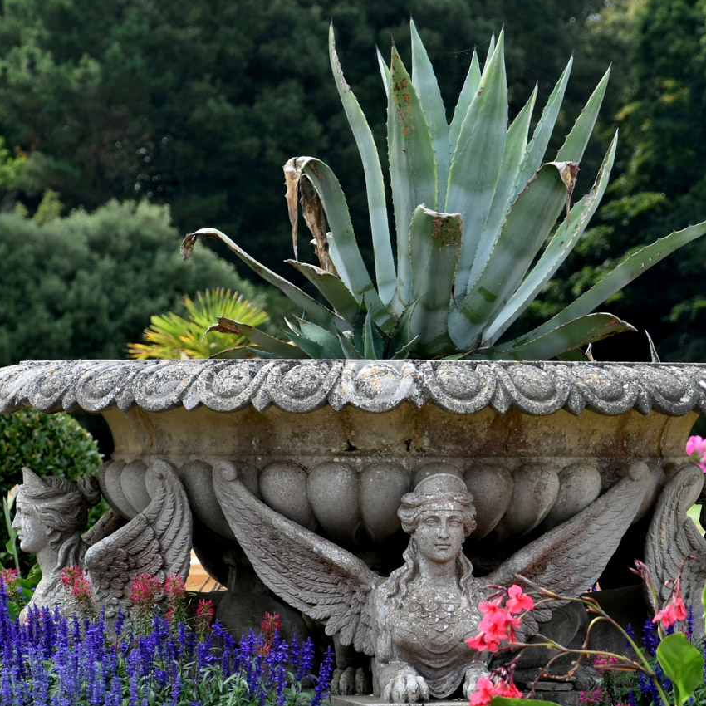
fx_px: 6918
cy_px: 383
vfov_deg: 5.8
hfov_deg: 5.8
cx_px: 434
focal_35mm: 300
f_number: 8
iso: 450
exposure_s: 1/500
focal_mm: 125
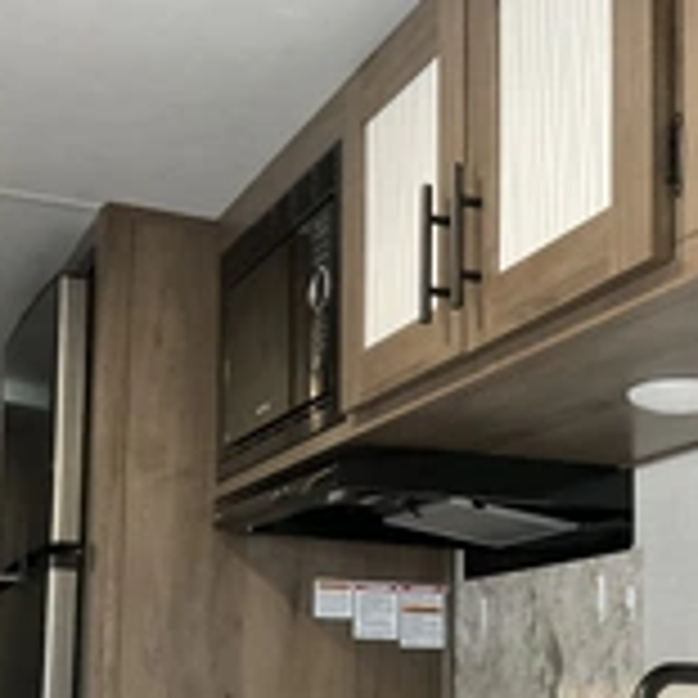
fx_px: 1506
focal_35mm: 66
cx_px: 473
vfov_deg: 25.5
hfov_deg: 25.9
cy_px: 585
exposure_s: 1/60
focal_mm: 3
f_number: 1.8
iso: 250
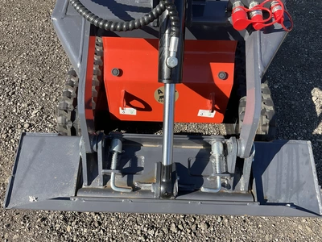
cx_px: 161
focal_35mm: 29
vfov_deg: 48.2
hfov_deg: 61.7
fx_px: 270
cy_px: 121
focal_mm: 3
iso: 25
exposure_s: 1/700
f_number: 1.8
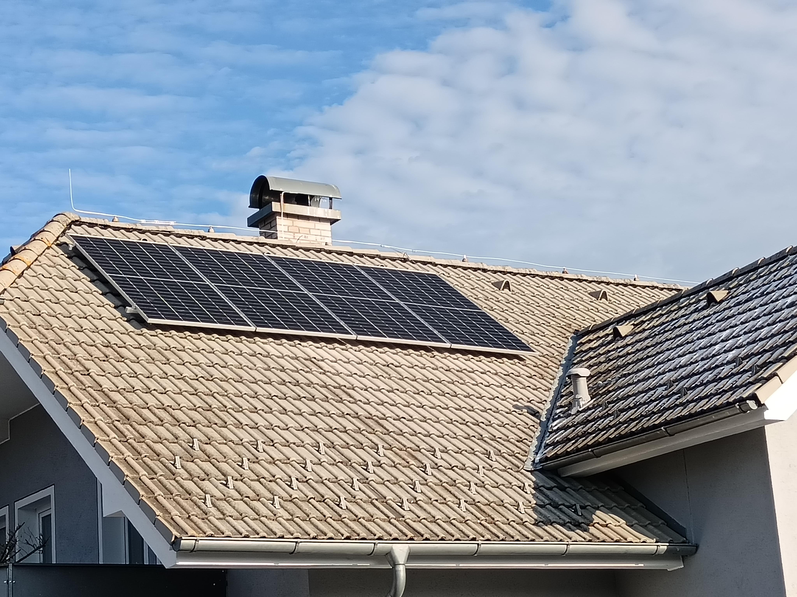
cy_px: 298
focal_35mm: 83
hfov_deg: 23.6
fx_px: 1911
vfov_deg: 17.8
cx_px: 398
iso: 100
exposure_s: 1/755
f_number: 1.9
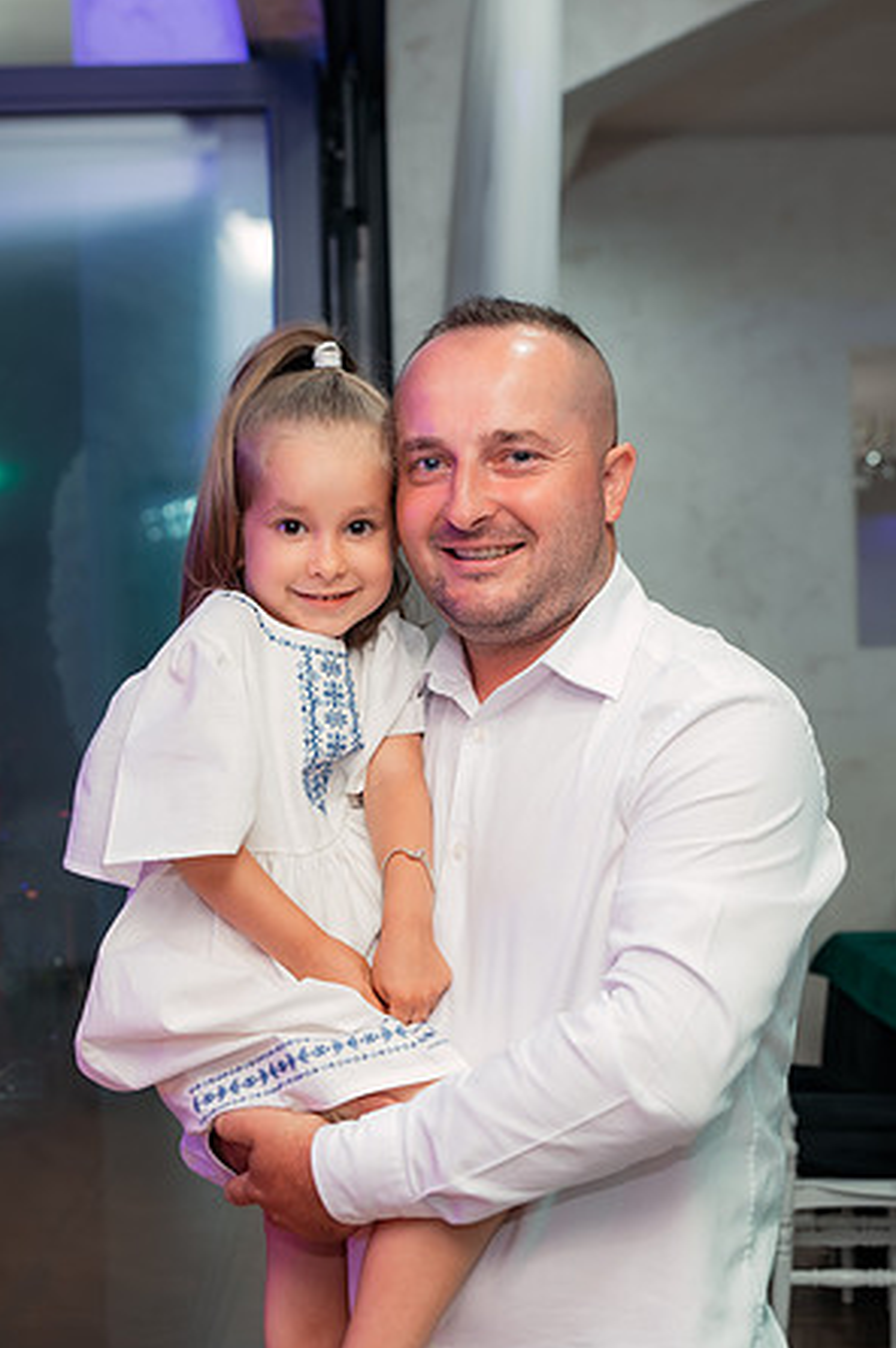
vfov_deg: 28.9
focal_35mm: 70
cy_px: 621
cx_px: 395
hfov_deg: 19.4
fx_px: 2617
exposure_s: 1/125
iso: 2500
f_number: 3.5
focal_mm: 42
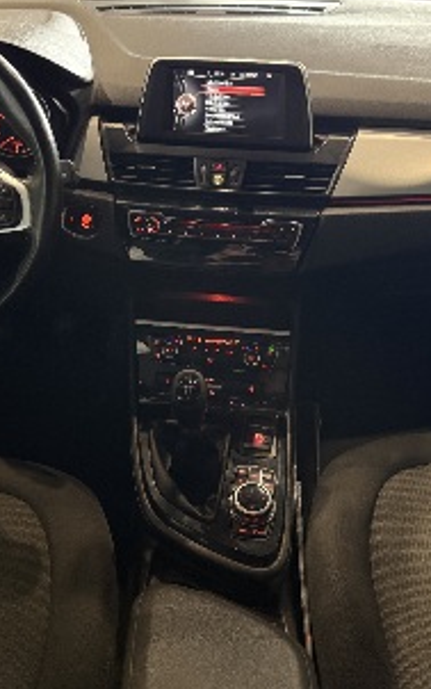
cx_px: 201
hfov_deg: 36.3
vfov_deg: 55.3
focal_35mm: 35
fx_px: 657
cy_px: 342
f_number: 1.78
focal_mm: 6.76
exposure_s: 1/25
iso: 1250
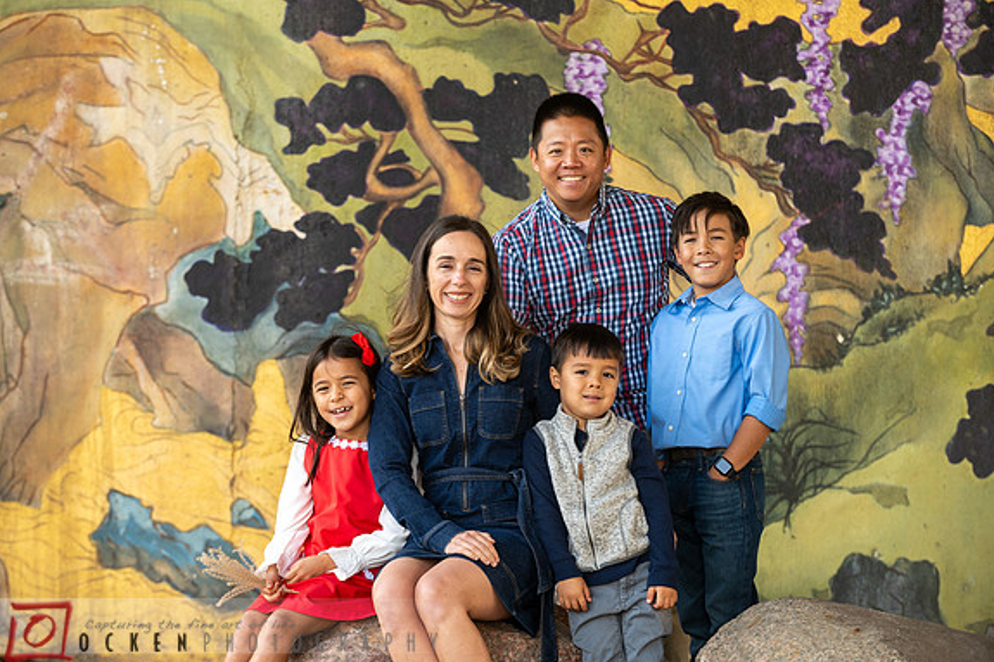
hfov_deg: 16.9
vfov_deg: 11.3
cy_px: 332
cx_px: 498
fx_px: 3340
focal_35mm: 121
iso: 400
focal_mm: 120
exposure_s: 1/200
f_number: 3.5
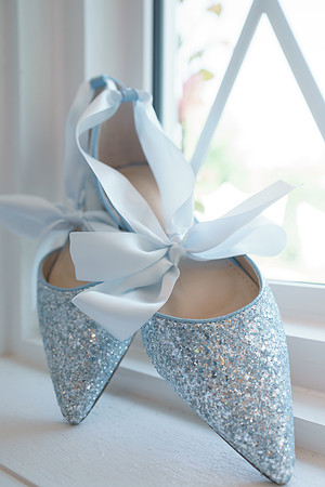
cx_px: 162
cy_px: 244
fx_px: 474
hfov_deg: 37.9
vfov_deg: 54.4
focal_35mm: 35
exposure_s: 1/200
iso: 800
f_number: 4
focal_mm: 35
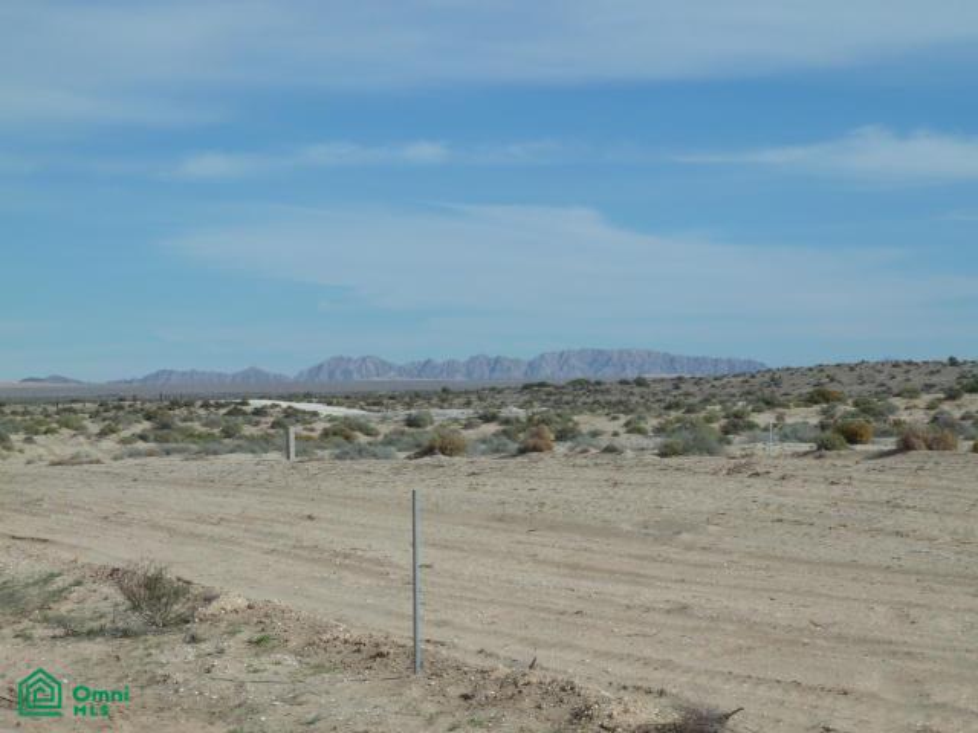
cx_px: 489
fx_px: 2345
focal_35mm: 83
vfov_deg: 17.8
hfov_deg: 23.6
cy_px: 366
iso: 80
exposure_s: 1/640
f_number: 5.6
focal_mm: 13.7
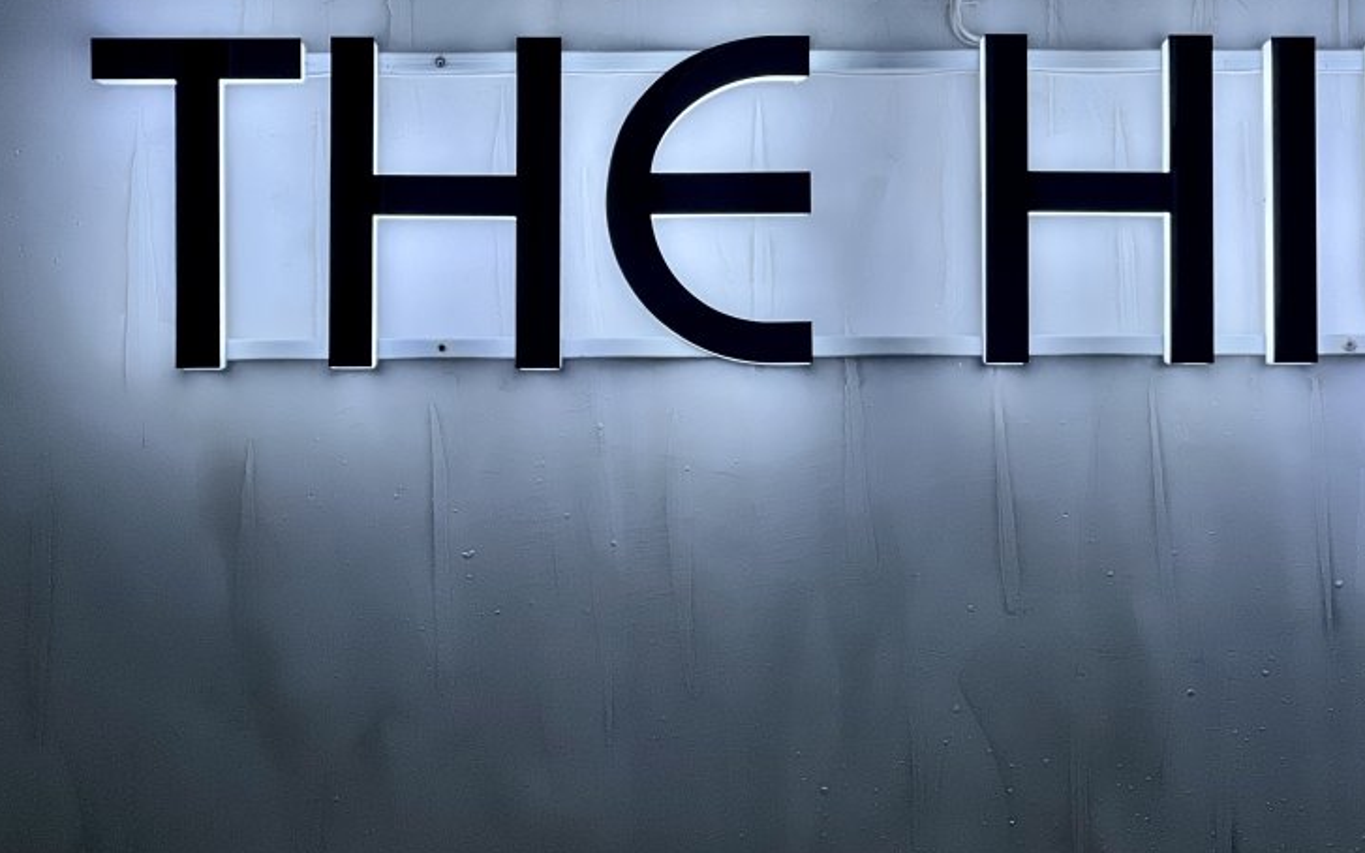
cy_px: 318
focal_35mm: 115
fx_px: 4277
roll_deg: +0.7
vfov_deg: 11.4
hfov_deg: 18.1
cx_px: 815
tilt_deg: +3.2
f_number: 2.8
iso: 250
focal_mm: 9
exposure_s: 1/109
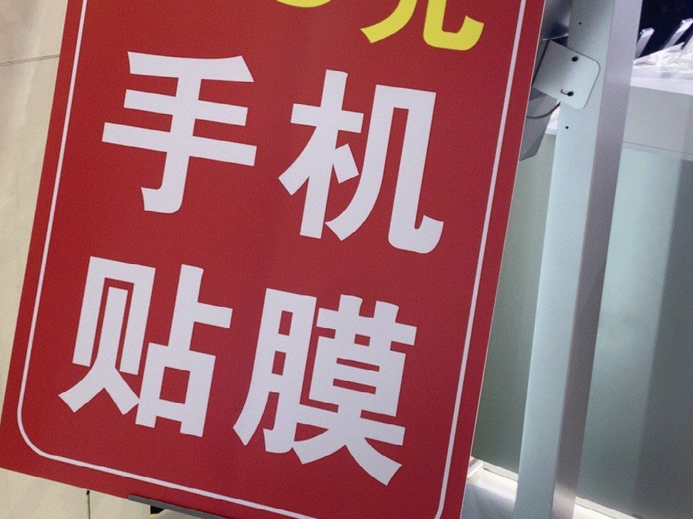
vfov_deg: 33.7
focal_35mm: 40
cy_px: 34
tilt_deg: -18.5
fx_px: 801
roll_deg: -2.5
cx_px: 359
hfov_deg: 46.8
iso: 64
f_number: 1.8
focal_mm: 4.25
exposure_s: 1/100
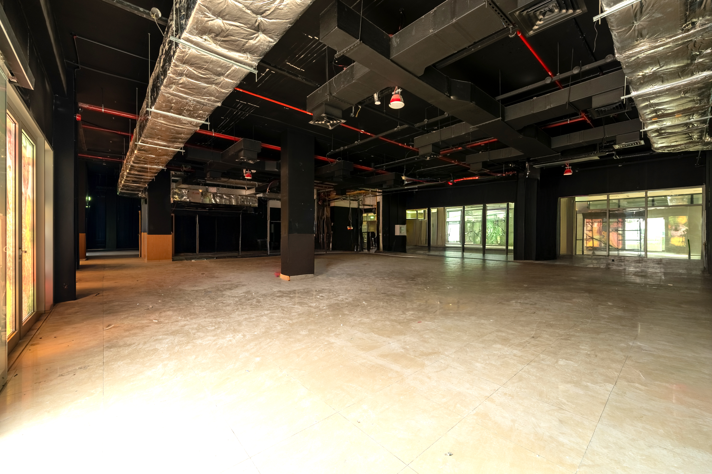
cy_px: 237
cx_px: 356
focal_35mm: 14
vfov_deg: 81.1
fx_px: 277
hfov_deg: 104.3
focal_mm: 14
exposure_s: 1/100
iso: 200
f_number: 8
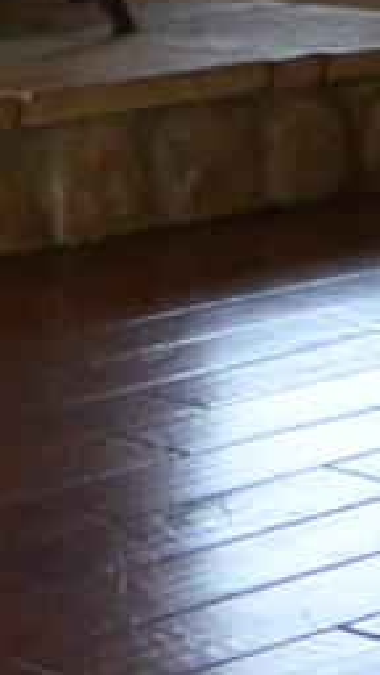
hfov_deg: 6.5
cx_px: -158
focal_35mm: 184
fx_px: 3296
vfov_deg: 11.4
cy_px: -162
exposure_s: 1/500
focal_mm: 10
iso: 1250
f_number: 3.5
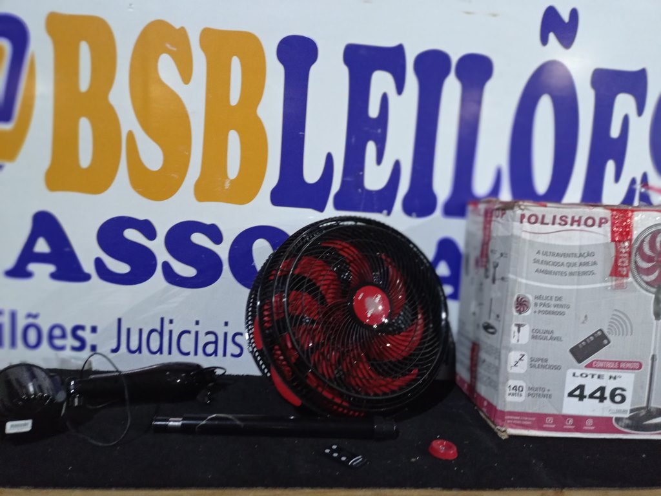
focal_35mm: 28
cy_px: 248
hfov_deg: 63.4
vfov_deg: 49.7
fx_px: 535
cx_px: 330
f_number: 1.79
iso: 575
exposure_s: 1/24
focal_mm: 4.7
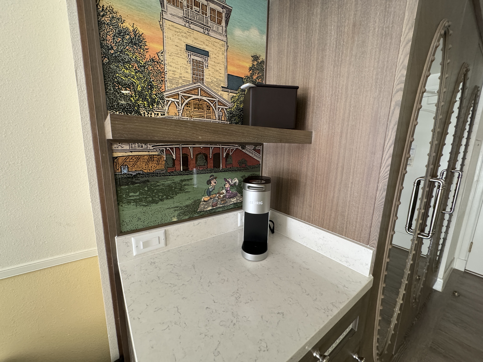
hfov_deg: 102.1
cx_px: 242
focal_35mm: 14
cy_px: 181
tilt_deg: -11.3
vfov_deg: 85.7
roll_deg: -0.9
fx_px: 195
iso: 320
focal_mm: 2.22
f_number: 2.2
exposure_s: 1/60
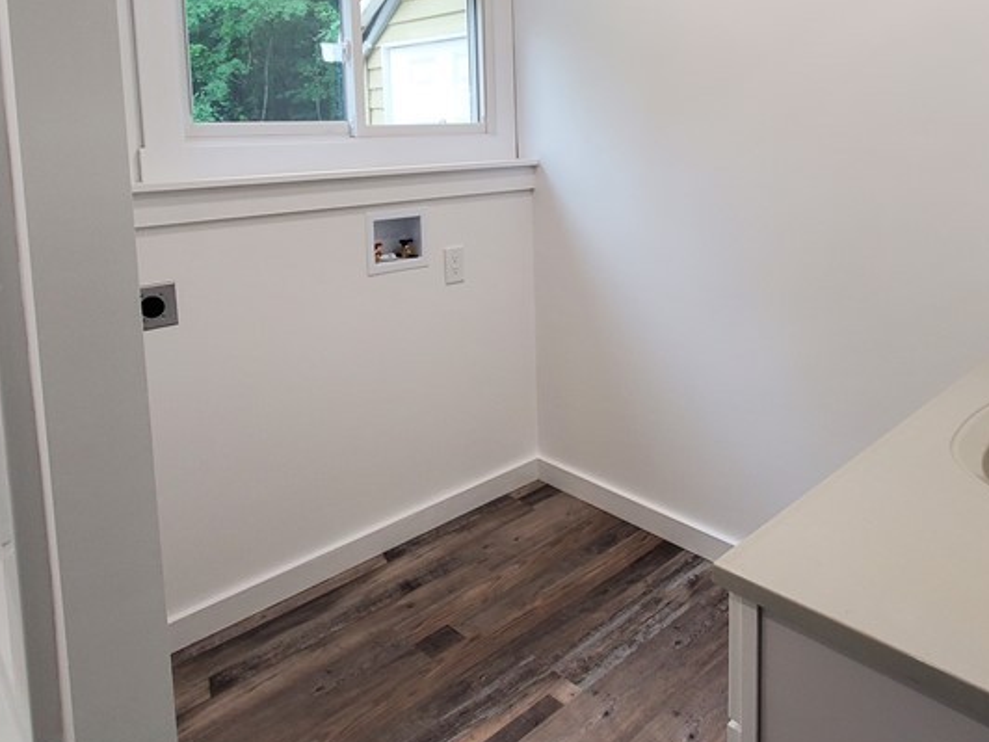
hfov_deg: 69.0
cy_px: 173
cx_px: 565
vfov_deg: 52.1
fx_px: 714
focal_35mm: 25
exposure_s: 1/60
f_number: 2.2
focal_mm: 1.8
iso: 100
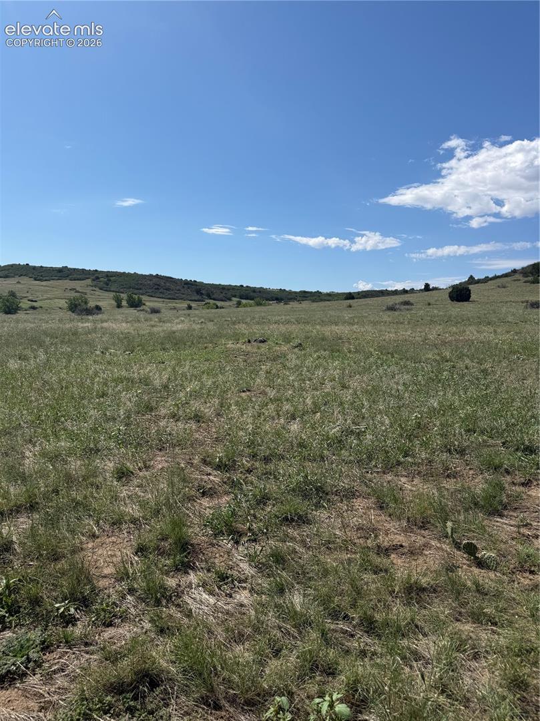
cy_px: 360
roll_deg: -2.9
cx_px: 270
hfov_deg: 56.8
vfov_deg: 71.6
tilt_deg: -5.0
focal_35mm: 24
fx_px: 500
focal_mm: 6.76
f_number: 1.78
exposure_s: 1/7353
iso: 80
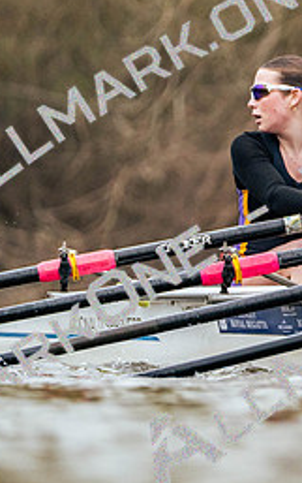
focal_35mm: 1073
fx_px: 14106
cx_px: 531
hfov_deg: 1.2
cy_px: 204
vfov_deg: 2.0
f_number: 6.3
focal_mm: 467
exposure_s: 1/2000
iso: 4000
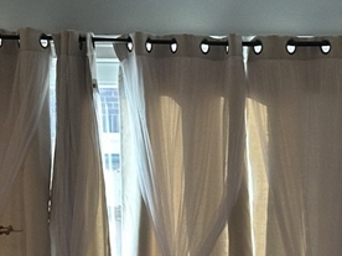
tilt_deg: -5.2
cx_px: 287
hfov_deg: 11.1
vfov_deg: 8.2
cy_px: 365
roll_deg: -0.6
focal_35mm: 178
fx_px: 1759
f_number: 1.78
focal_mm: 6.86
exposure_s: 1/60
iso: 200
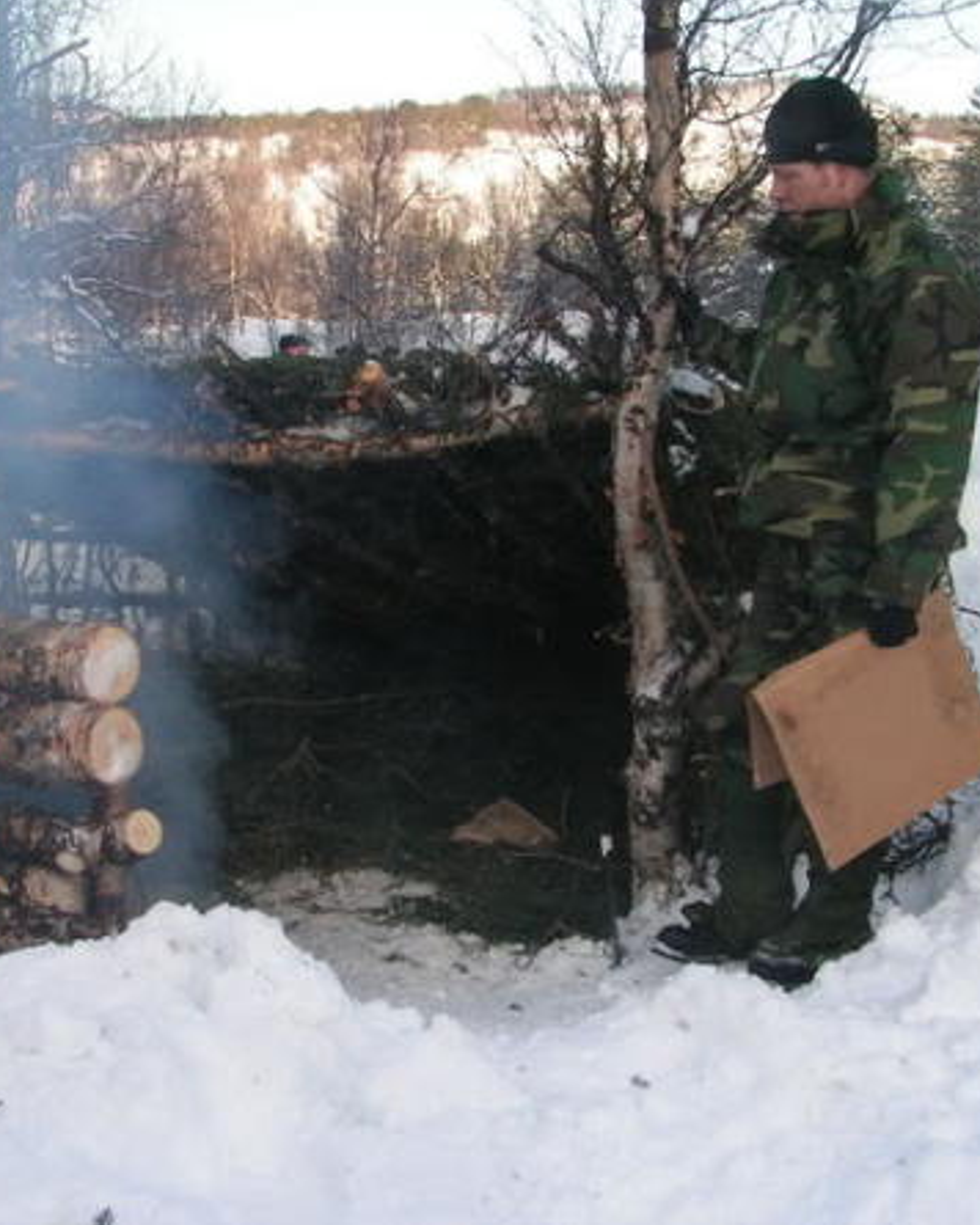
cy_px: 608
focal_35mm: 50
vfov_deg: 37.3
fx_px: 1813
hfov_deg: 30.2
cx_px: 438
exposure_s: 1/125
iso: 50
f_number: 5.6
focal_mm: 5.8
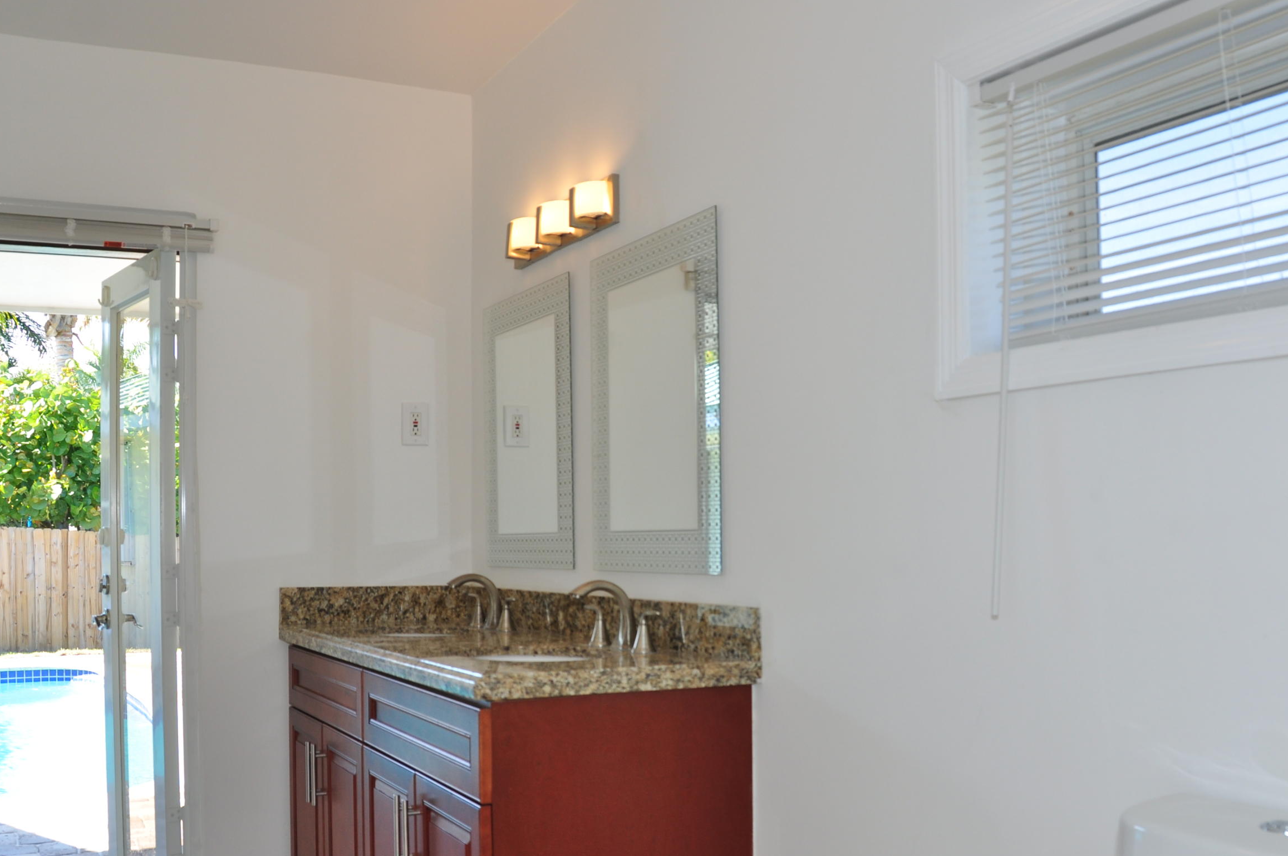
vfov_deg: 37.6
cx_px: 659
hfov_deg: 54.5
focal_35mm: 35
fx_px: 1251
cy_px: 513
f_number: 6.3
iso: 200
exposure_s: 1/80
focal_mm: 18
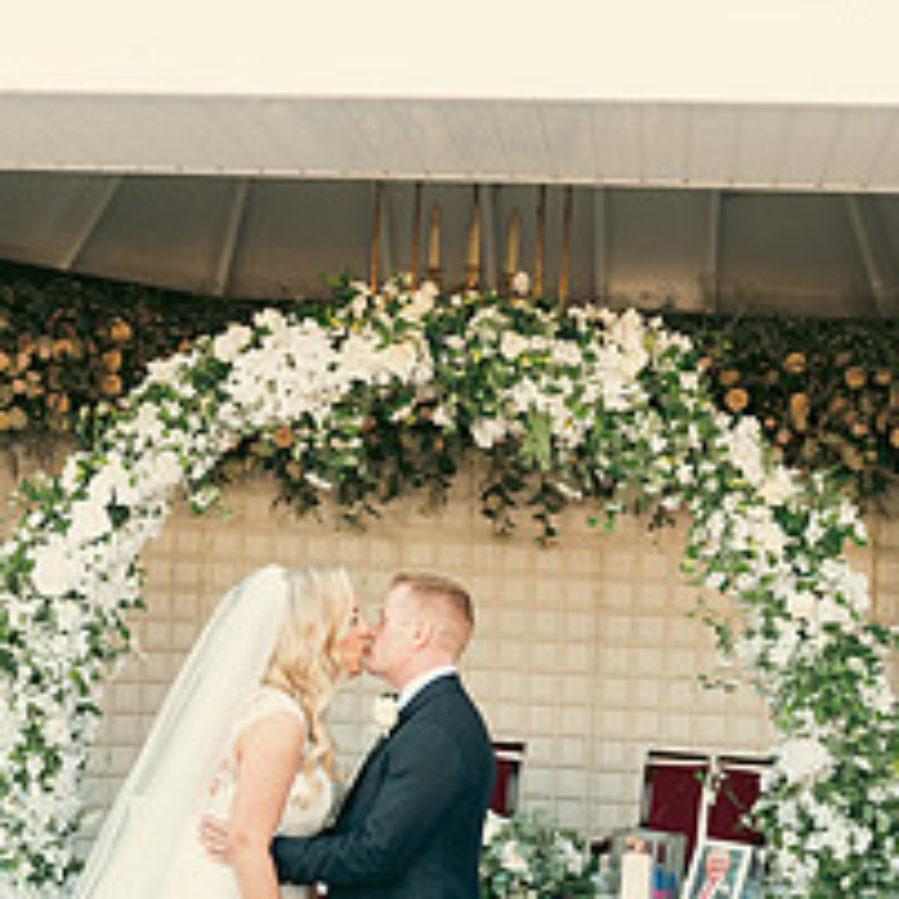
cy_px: 673
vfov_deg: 28.6
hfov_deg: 29.1
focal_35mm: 59
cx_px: 416
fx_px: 1734
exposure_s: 1/250
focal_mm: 24
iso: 320
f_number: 3.5
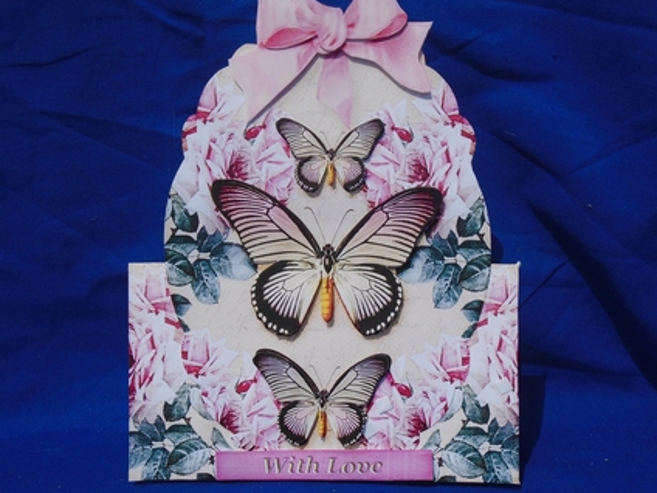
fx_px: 987
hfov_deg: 36.8
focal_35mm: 52
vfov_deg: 28.0
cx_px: 341
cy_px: 240
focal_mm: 8.7
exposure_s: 1/250
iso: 100
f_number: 11.3
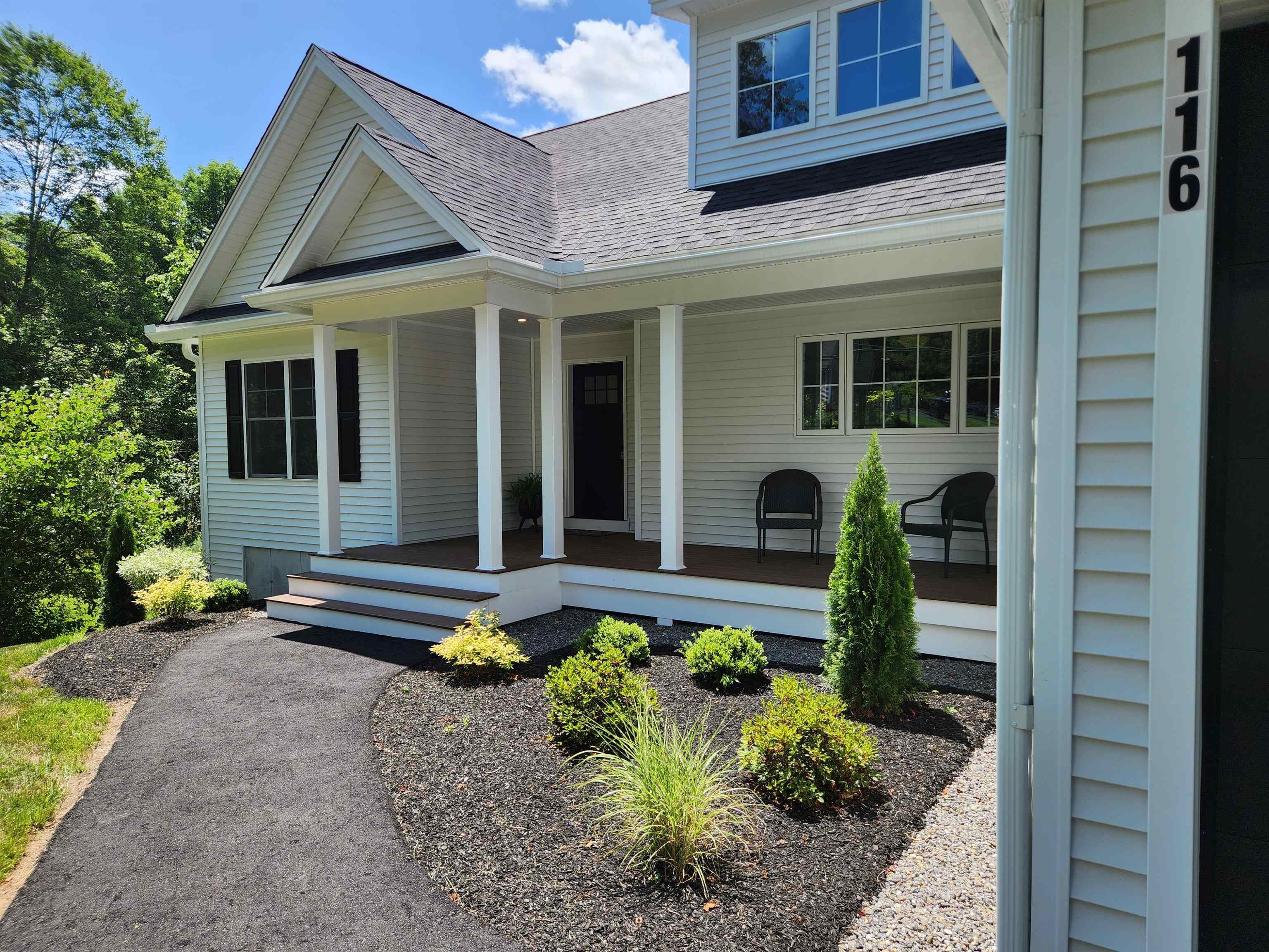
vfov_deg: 58.9
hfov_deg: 73.9
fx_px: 843
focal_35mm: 23
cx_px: 634
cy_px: 476
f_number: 1.8
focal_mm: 5.4
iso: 20
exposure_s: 1/960
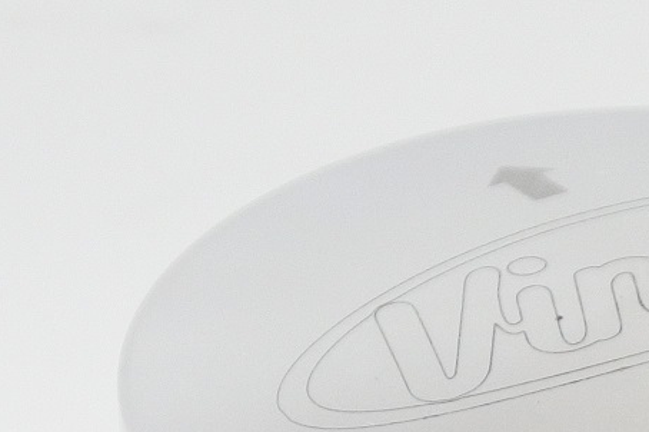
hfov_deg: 8.2
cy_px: 815
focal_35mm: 251
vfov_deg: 5.4
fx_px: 4522
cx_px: 653
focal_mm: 20.6
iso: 500
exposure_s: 1/125
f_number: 4.8
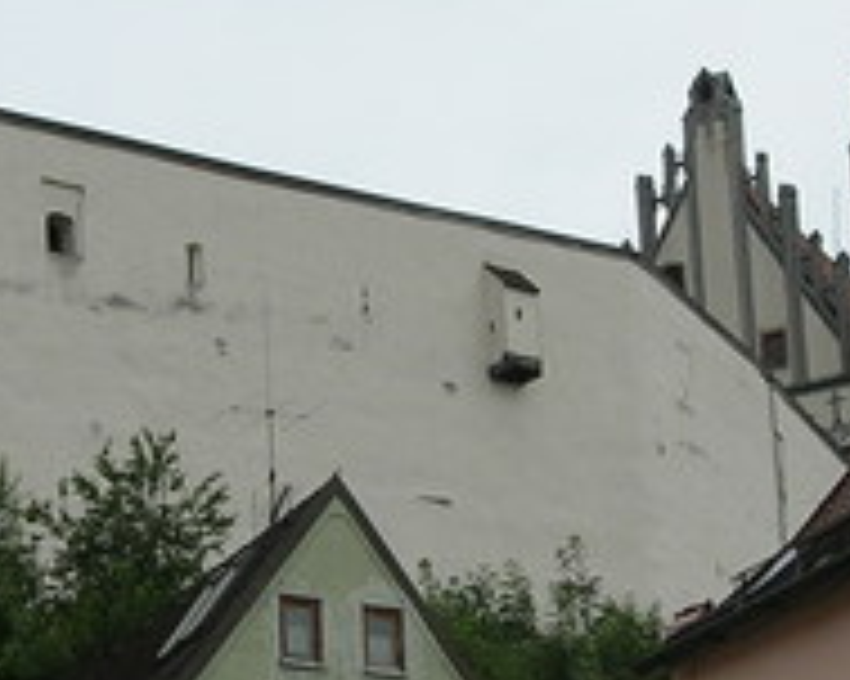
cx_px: 472
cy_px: 351
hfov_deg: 12.3
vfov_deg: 9.8
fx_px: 3948
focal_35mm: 157
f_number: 4.8
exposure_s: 1/263
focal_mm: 7.8
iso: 64
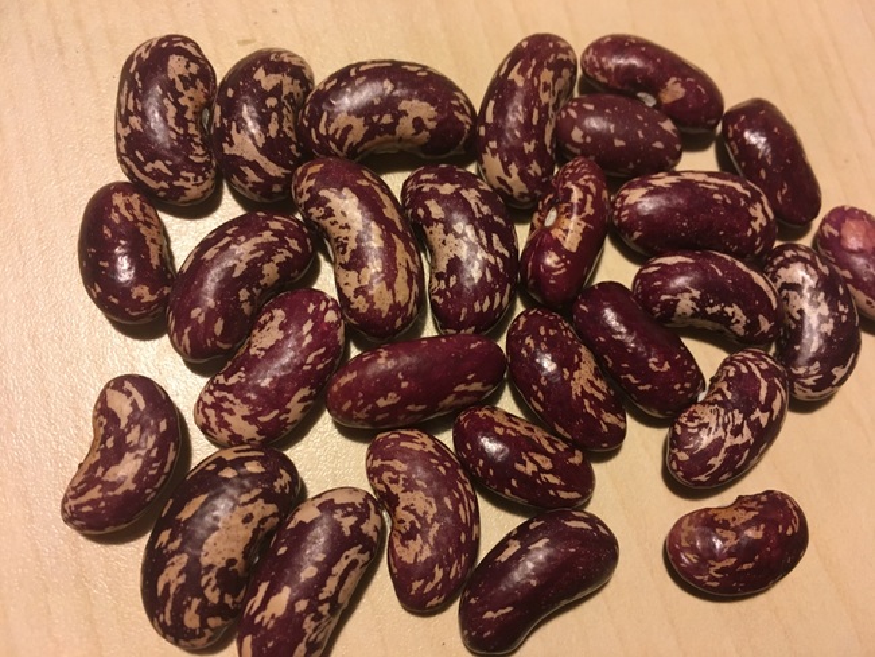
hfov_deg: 61.6
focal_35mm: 29
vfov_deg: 48.3
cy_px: 328
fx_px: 733
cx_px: 438
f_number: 2.2
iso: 160
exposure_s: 1/33
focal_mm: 4.15
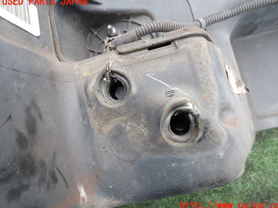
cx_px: 144
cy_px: 104
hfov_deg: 67.3
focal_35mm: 26
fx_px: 209
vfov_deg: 53.1
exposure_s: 1/60
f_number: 2.8
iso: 100
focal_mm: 4.5
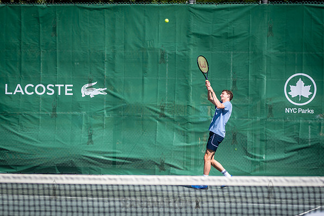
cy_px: 130
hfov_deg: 13.4
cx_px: 142
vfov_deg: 9.0
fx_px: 1374
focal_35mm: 153
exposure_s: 1/3200
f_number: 4
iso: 200
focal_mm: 125
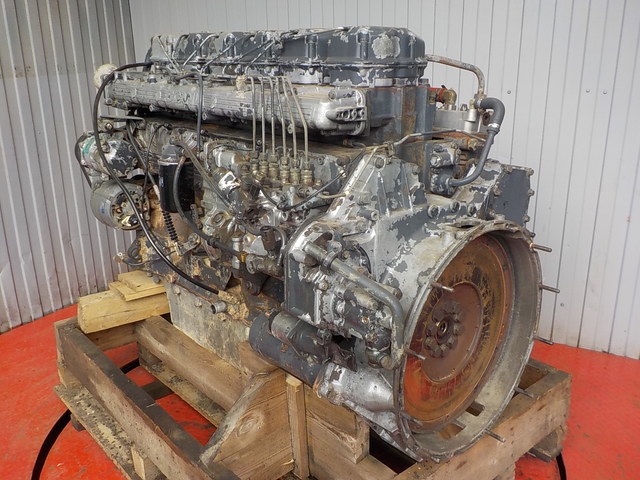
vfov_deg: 46.8
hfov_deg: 60.0
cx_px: 320
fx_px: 555
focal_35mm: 30
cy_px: 240
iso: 125
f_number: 3.3
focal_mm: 4.1
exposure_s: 1/125
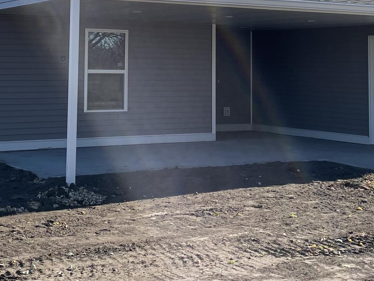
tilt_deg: +4.3
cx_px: 140
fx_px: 778
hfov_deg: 26.9
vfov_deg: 20.0
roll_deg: -0.3
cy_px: 16
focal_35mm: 72
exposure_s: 1/2882
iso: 32
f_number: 1.6
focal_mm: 4.2
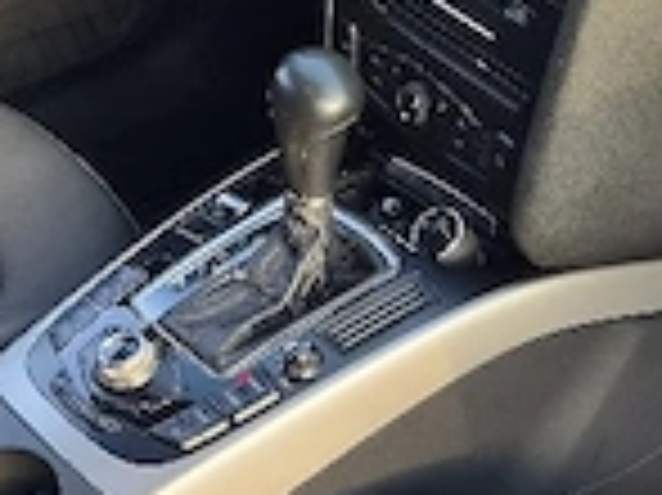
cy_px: 18
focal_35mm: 94
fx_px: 1796
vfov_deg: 15.5
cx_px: 284
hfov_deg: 20.9
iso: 80
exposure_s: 1/182
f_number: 1.8
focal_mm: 5.4
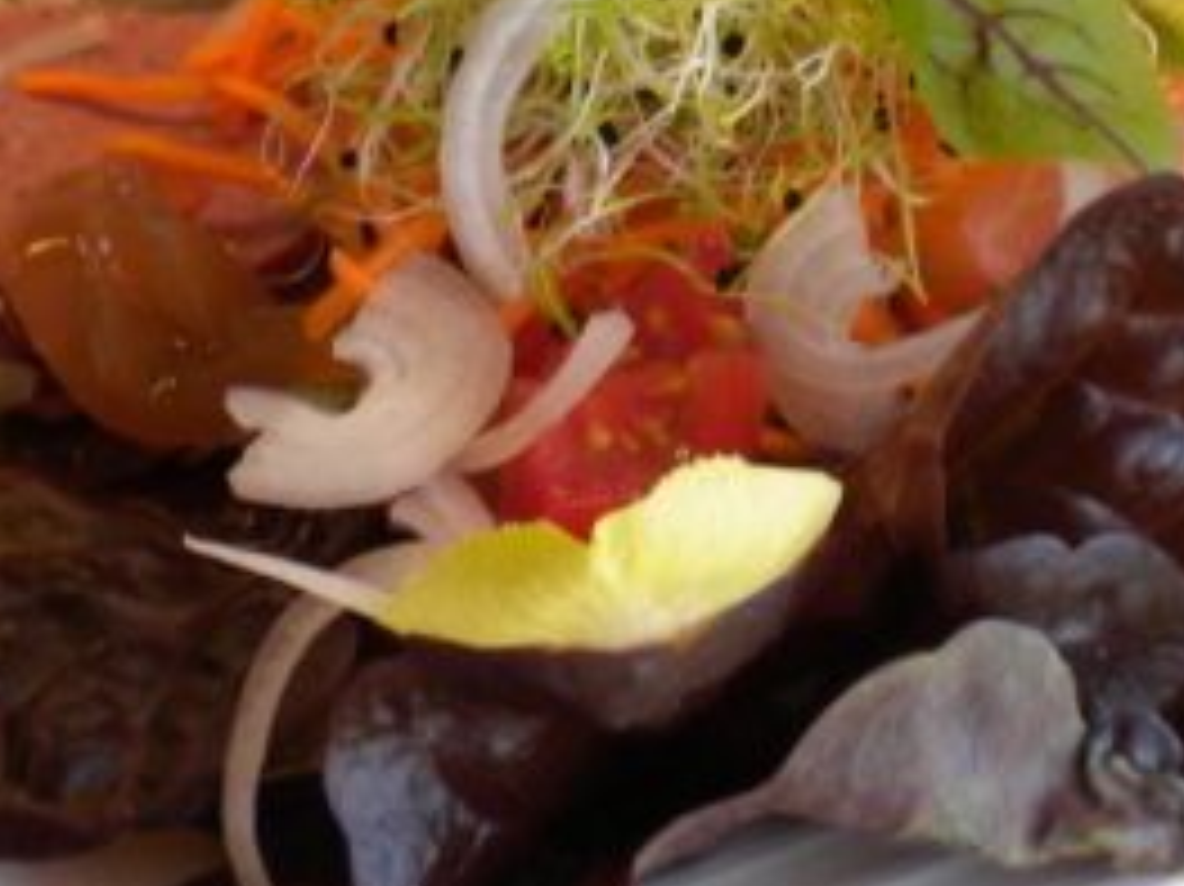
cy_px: 198
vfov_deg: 13.6
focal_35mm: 108
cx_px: 644
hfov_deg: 18.2
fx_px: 3692
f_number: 3.5
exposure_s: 1/56.3
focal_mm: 6.6
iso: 73
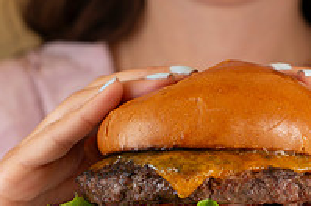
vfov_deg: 7.8
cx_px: 221
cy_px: 211
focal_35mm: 174
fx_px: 1501
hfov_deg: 11.8
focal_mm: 50
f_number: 4
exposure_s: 1/250
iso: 100
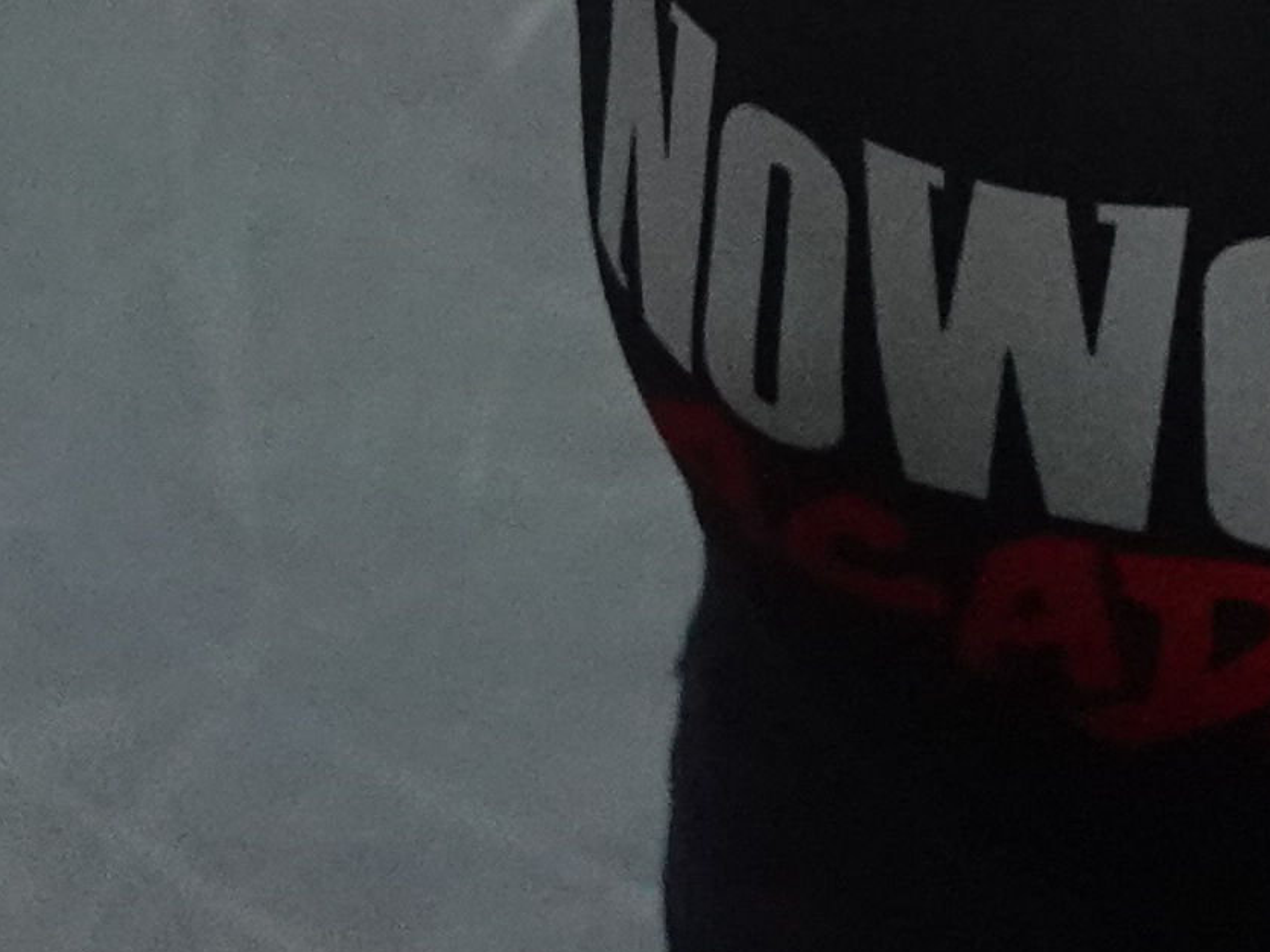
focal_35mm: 189
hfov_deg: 10.3
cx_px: 1506
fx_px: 6933
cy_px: -1691
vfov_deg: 7.2
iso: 1600
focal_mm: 11.81
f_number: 2.5
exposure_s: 1/400
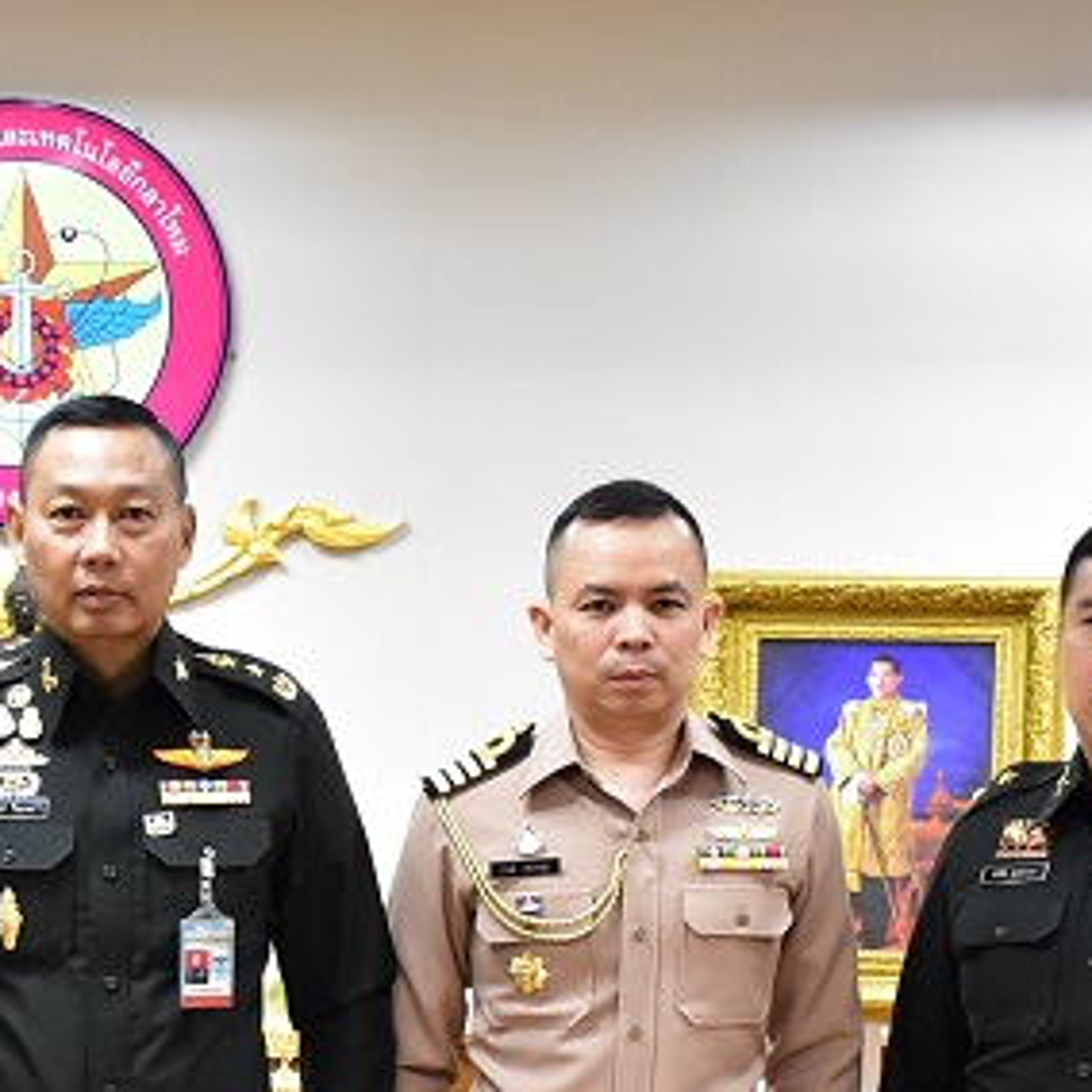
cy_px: 1092
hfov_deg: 13.4
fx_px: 4604
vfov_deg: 13.3
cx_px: 46
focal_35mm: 129
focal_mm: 32
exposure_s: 1/50
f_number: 5.6
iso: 2500
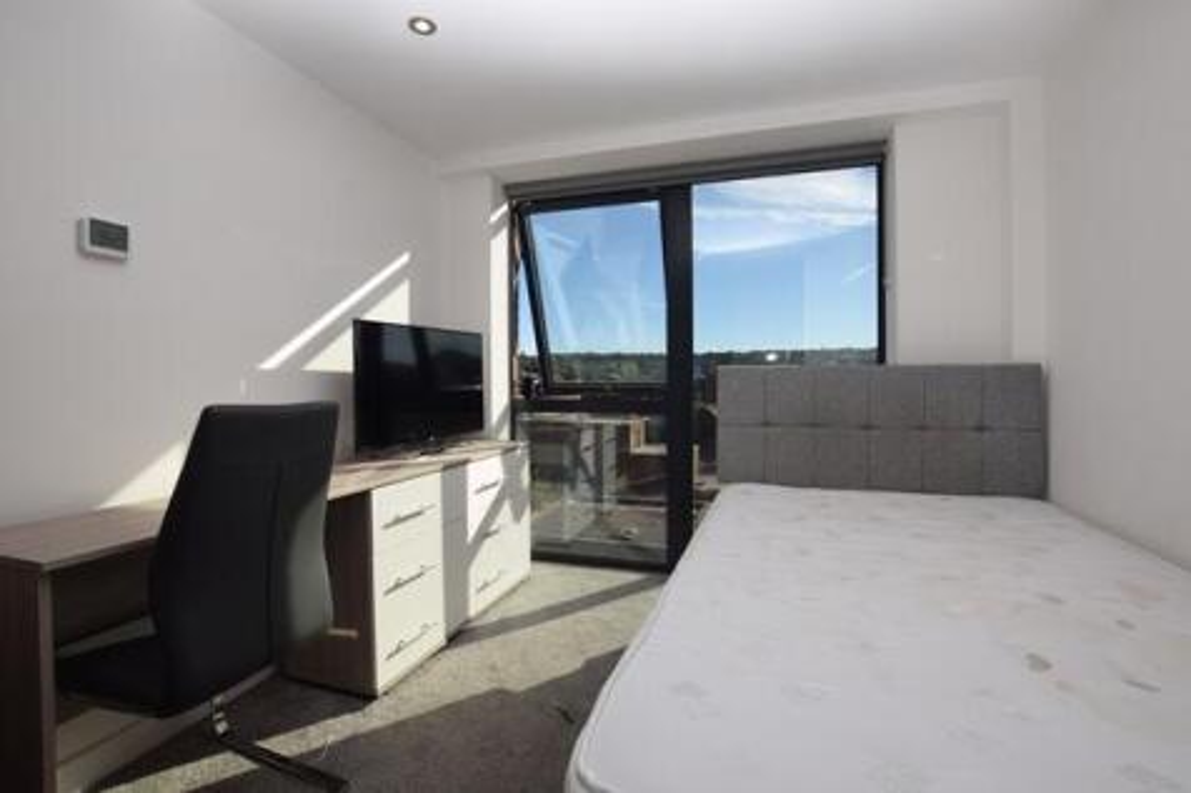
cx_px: 596
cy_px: 396
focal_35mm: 15
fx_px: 496
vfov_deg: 77.3
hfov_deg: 100.4
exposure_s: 1/200
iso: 100
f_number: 8
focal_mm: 10
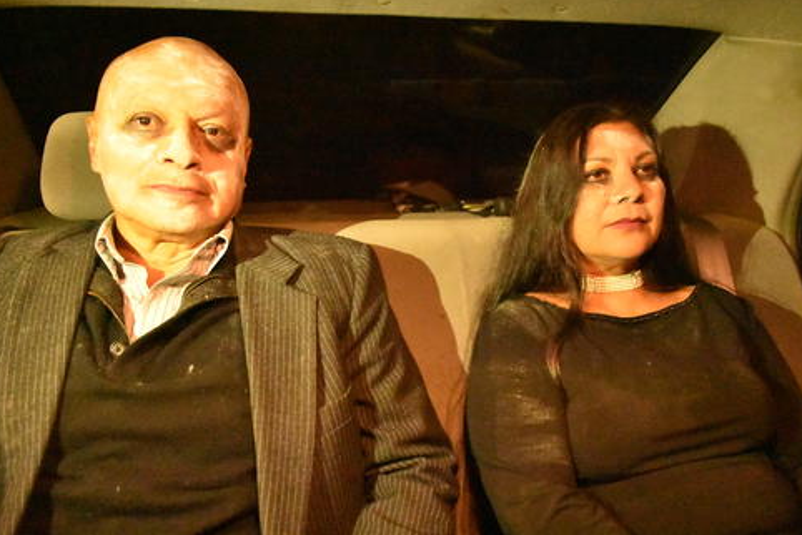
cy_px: 268
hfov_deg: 65.4
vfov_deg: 46.5
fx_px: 624
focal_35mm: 28
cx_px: 408
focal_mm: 18
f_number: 3.5
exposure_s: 1/25
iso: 25600
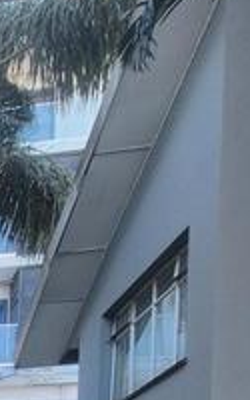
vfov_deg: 27.4
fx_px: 600
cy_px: 578
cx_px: -346
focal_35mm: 55
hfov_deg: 14.8
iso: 50
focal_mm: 1.74
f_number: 2.2
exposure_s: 1/129
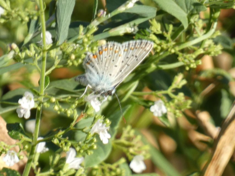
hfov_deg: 2.5
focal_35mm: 800
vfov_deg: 1.9
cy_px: 88
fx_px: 5432
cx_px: 118
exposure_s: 1/100
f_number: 5.6
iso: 100
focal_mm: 143.4
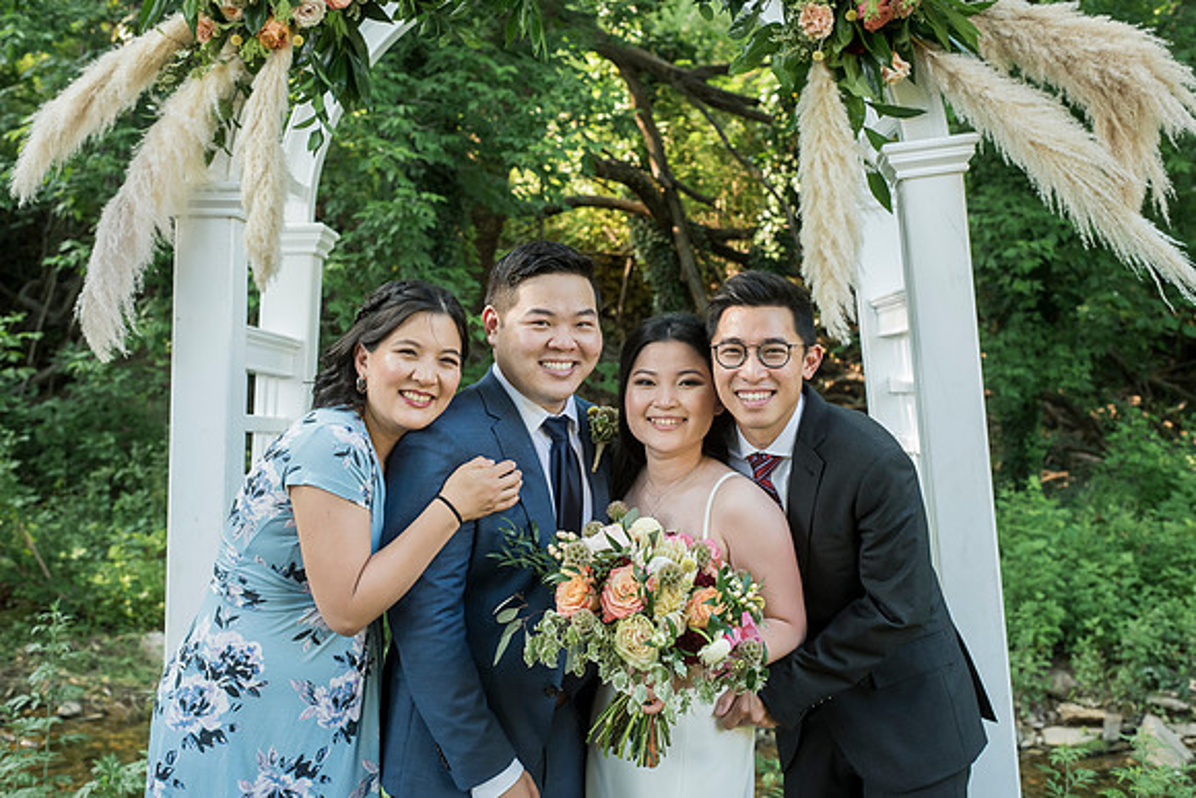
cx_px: 606
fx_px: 1697
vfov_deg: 26.5
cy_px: 398
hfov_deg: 38.8
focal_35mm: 51
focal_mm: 50
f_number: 5.6
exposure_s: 1/160
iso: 1250
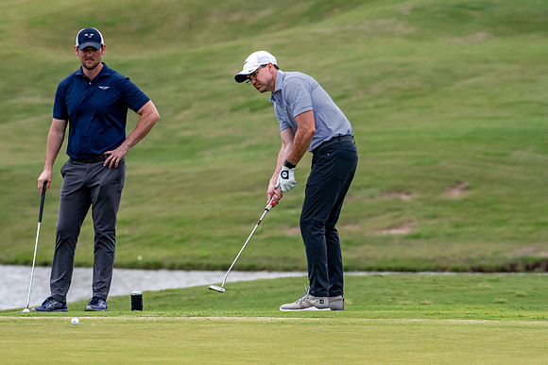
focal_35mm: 300
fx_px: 4568
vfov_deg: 4.6
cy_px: 182
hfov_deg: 6.9
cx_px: 274
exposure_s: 1/2000
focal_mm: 200
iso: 1400
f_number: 5.6
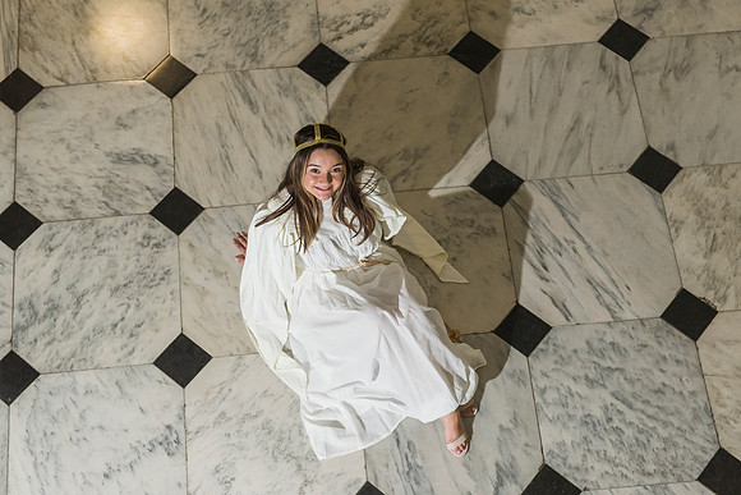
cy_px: 245
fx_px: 1271
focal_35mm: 62
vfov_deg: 22.0
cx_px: 363
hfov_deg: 32.5
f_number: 4
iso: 1600
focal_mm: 60
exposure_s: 1/125
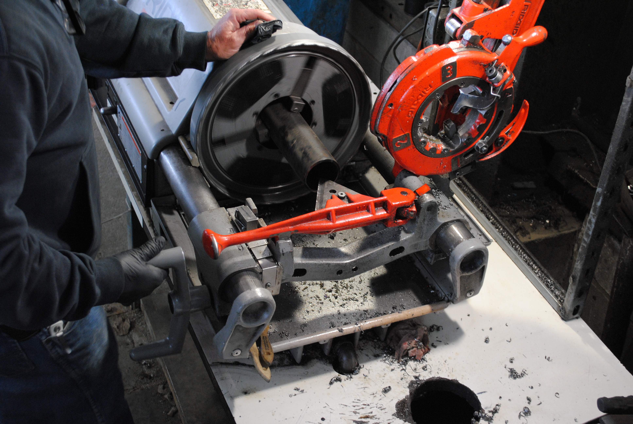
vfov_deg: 26.6
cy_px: 212
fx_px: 898
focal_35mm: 51
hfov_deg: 38.8
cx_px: 316
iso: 640
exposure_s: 1/30
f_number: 5
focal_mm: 34
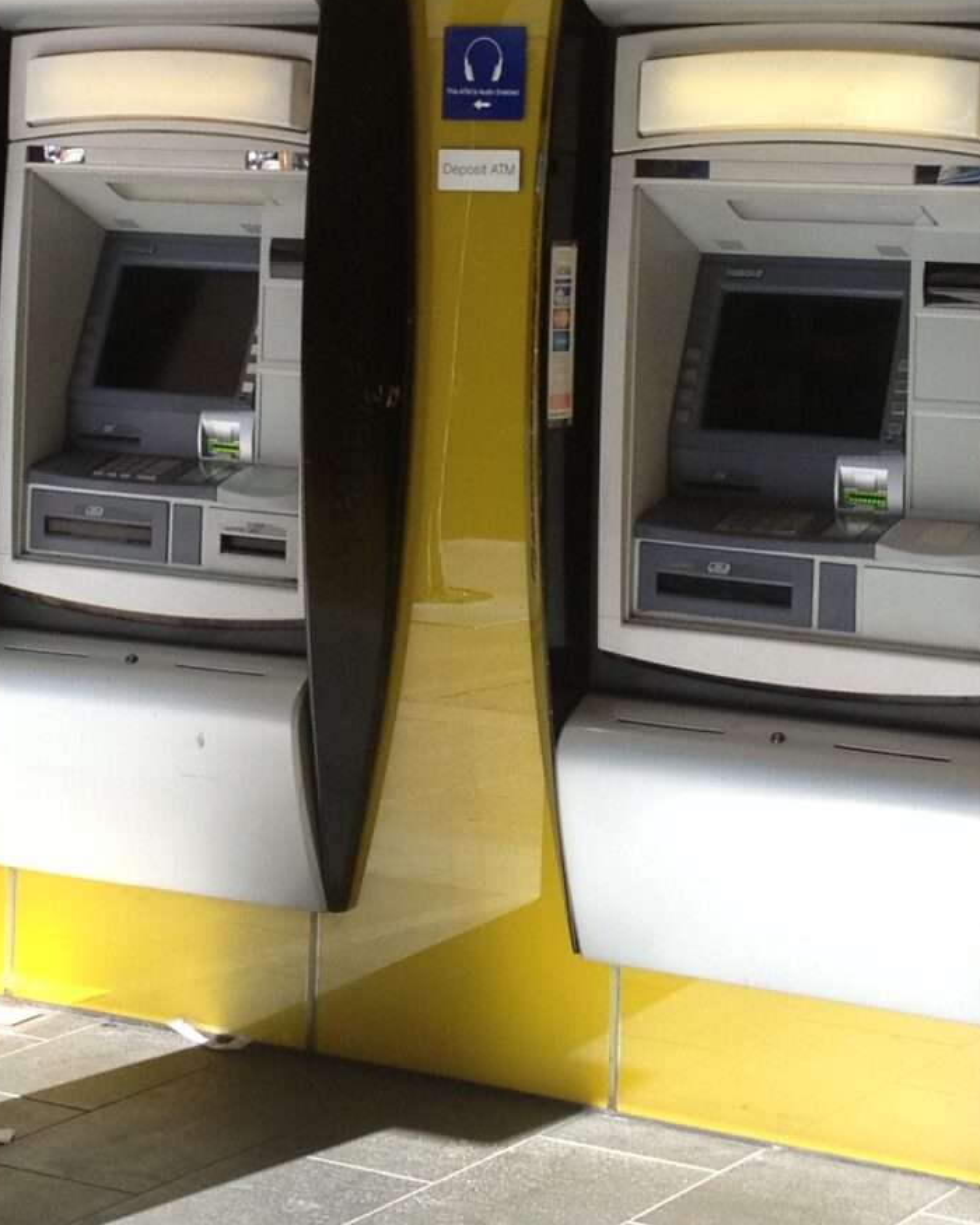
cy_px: 183
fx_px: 3626
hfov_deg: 15.4
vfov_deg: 18.9
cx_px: 340
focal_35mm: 100
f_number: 2.4
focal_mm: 4.28
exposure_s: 1/164
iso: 50
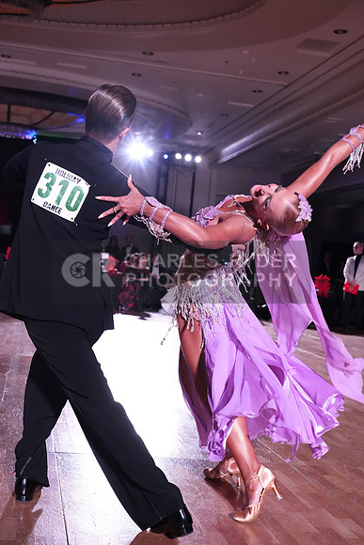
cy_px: 272
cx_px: 182
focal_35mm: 46
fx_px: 697
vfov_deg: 42.7
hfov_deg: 29.3
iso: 6400
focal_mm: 46
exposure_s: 1/320
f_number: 5.6
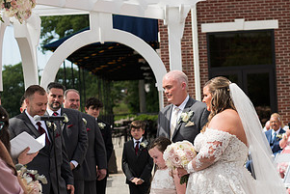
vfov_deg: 14.0
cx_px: 175
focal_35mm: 97
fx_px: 782
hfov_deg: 21.0
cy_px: 159
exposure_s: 1/1600
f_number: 2.8
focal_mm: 48
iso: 64
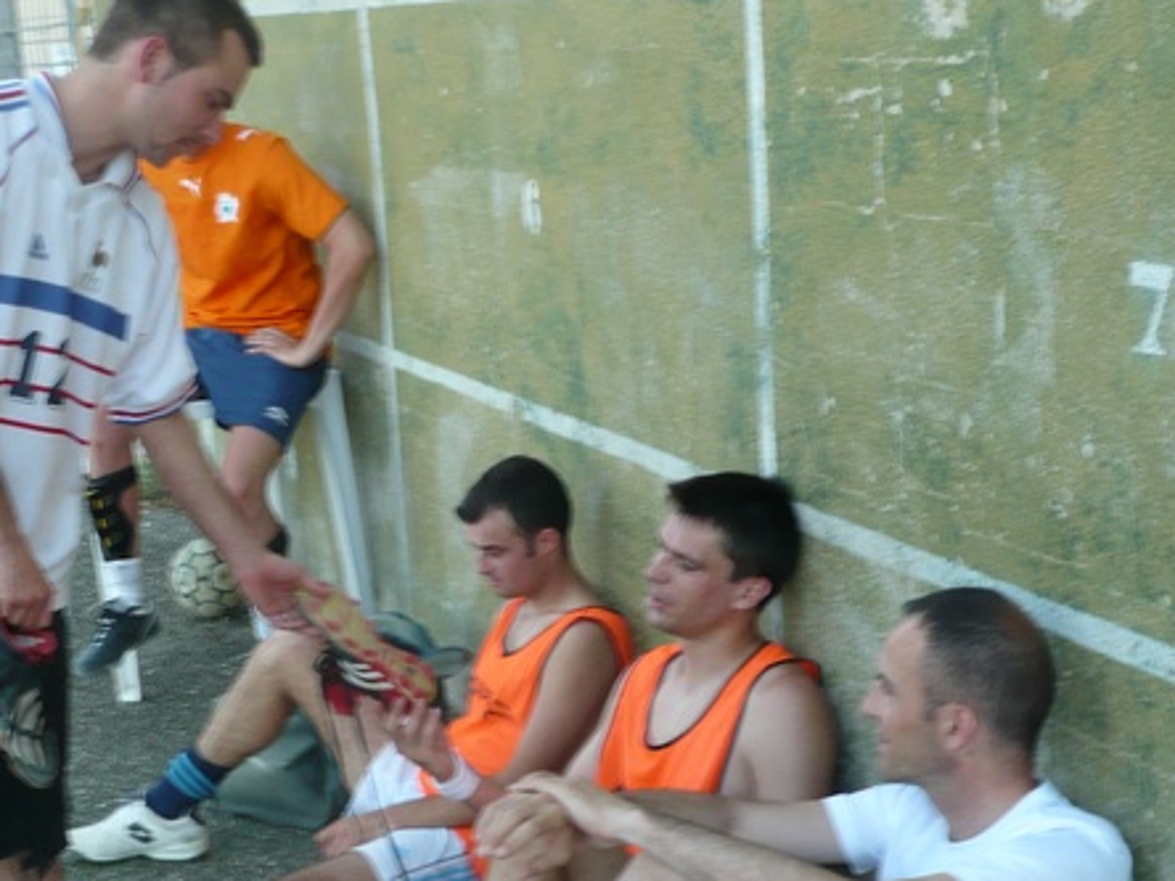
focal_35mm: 63
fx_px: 2138
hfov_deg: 30.4
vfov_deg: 23.3
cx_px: 355
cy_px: 508
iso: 100
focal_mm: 5.8
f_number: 2.8
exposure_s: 1/80
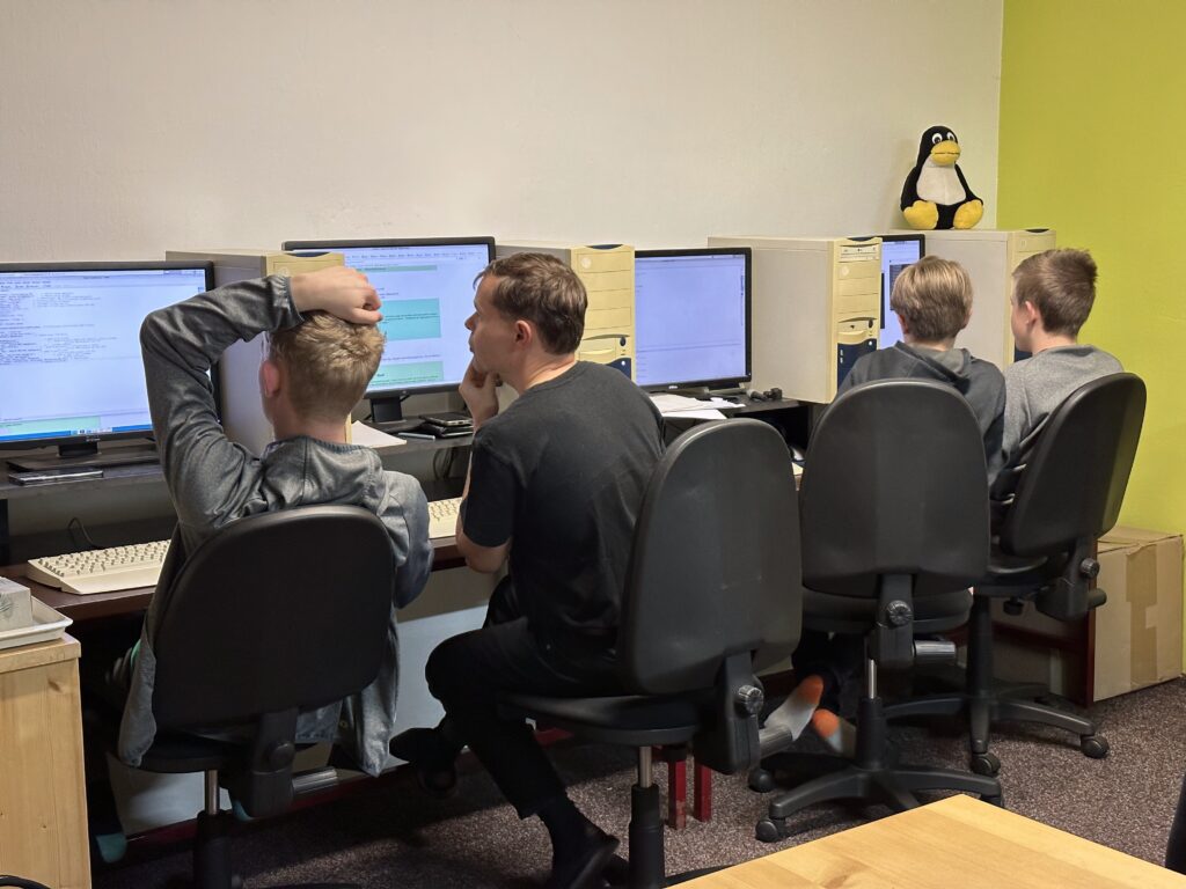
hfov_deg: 39.7
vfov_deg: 30.3
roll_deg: +0.7
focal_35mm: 48
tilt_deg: -9.4
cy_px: 444
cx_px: 593
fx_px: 1645
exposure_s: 1/50
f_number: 1.78
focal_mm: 6.86
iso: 200
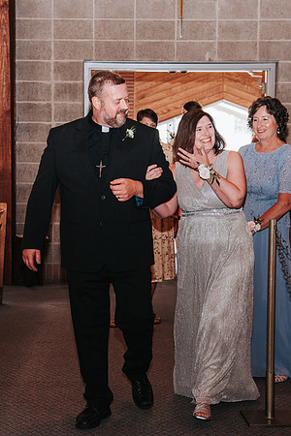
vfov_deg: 26.0
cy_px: 200
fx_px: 943
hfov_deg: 17.5
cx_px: 121
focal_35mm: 78
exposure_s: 1/200
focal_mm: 48
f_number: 4
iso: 1000
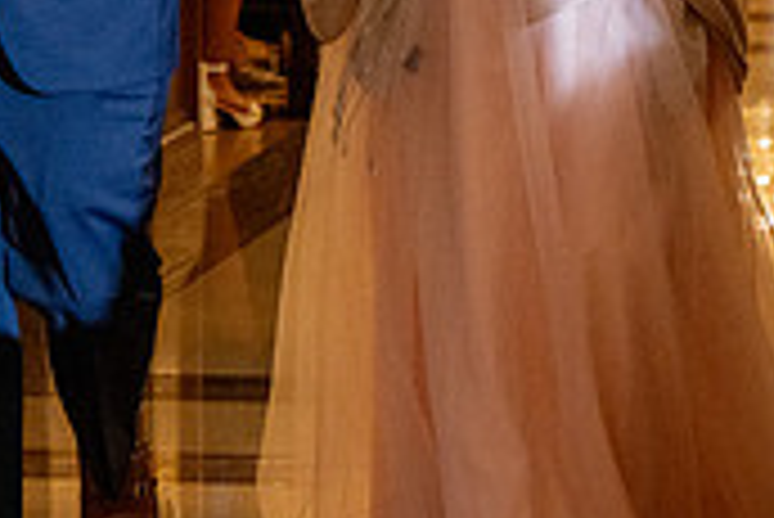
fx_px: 6154
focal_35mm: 286
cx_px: 608
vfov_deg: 4.8
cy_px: -178
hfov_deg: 7.2
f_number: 4.5
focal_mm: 85
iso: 2000
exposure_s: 1/200
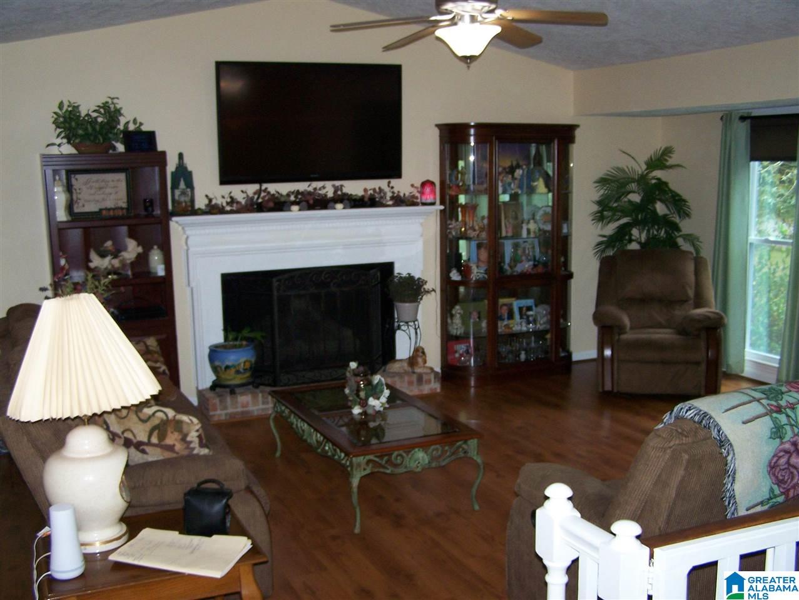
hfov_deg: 48.9
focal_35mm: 38
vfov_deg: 37.8
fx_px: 878
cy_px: 300
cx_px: 400
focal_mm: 6.3
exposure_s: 1/60
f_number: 2.8
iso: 160
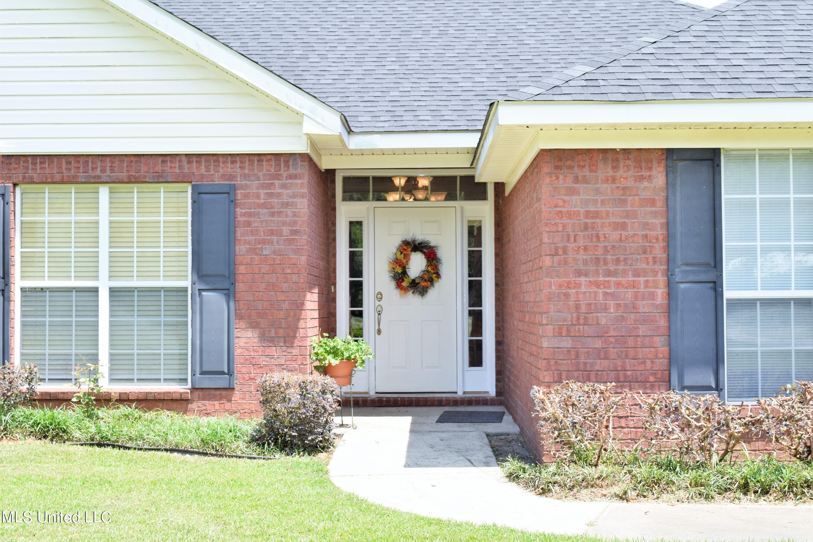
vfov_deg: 28.1
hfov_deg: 41.1
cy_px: 271
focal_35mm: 48
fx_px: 1084
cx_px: 406
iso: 100
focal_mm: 32
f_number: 8
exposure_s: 1/100
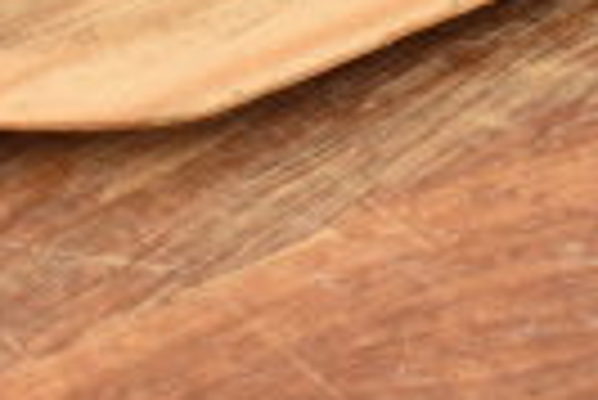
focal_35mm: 144
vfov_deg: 8.9
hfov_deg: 14.2
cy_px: -438
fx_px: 2399
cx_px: 391
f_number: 8
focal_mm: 21
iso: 200
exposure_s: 1/250
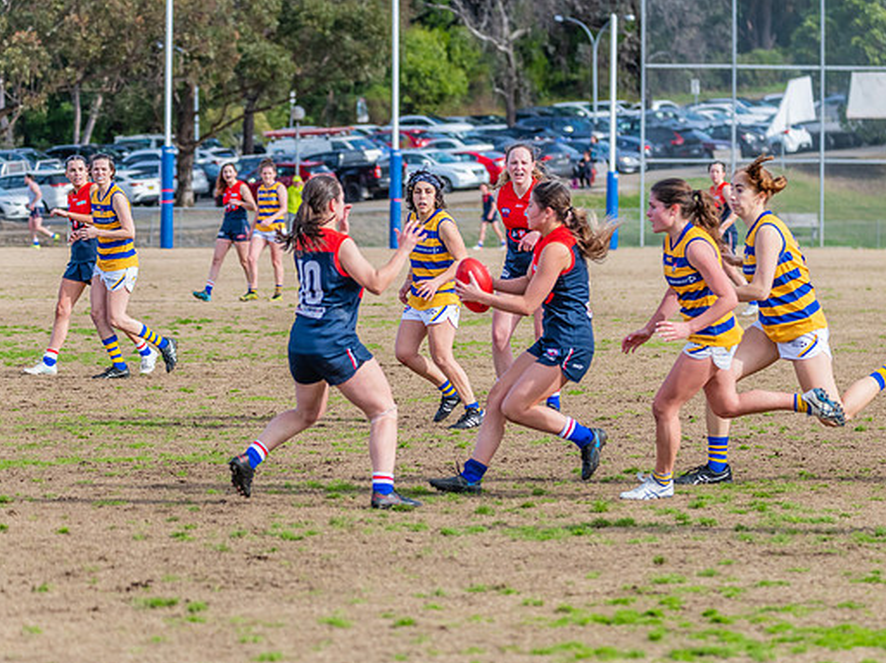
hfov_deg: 9.4
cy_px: 343
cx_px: 499
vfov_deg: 7.0
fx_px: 5397
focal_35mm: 211
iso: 800
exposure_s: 1/1600
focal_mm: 180
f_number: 6.3
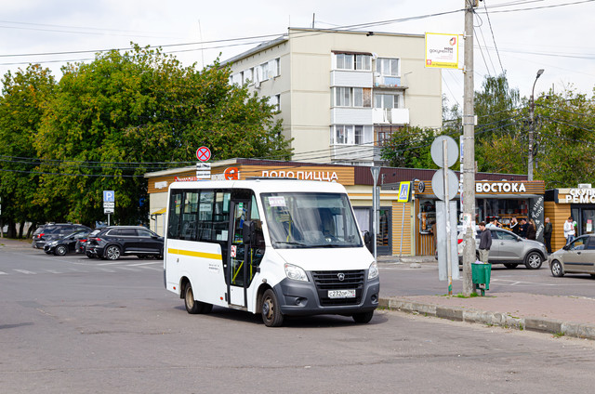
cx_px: 298
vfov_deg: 19.6
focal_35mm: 69
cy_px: 197
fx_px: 1138
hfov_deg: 29.3
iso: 800
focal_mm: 46
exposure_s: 1/800
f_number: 11
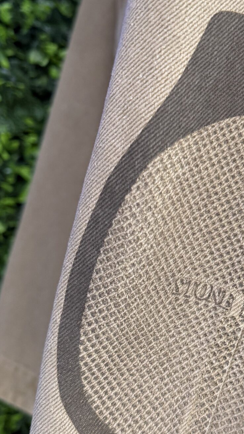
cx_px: 243
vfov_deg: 40.6
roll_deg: -3.1
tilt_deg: -9.9
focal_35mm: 51
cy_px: 203
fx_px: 587
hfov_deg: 22.6
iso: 320
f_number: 1.78
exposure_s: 1/51
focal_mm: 6.76
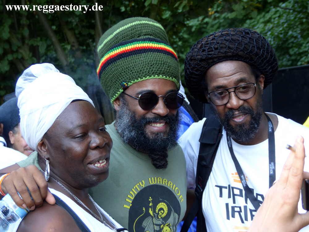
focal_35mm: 94
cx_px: 154
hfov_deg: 20.9
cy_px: 116
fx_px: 839
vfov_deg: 15.7
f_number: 2.8
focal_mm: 16.9
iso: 200
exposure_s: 1/60
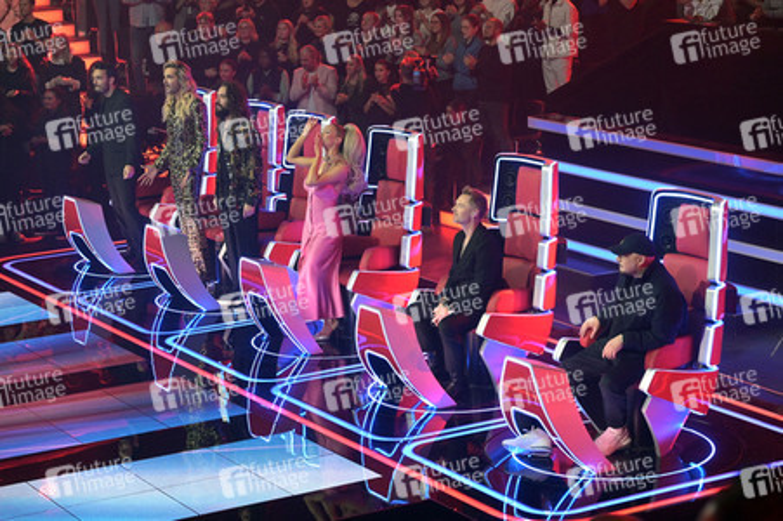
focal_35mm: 91
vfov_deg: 15.0
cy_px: 260
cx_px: 392
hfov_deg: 22.4
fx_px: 1978
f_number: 5.6
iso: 6400
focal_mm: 91
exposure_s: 1/250
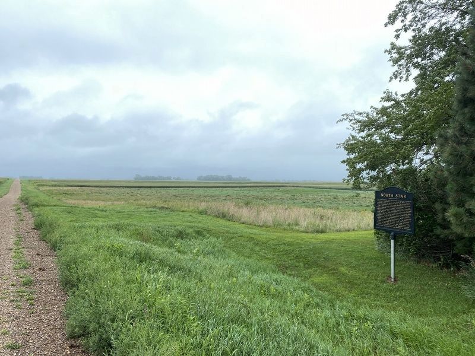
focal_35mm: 26
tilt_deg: +1.3
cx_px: 238
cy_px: 178
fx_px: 357
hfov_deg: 67.3
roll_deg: +0.5
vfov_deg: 53.1
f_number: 1.8
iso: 32
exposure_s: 1/234
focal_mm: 4.25
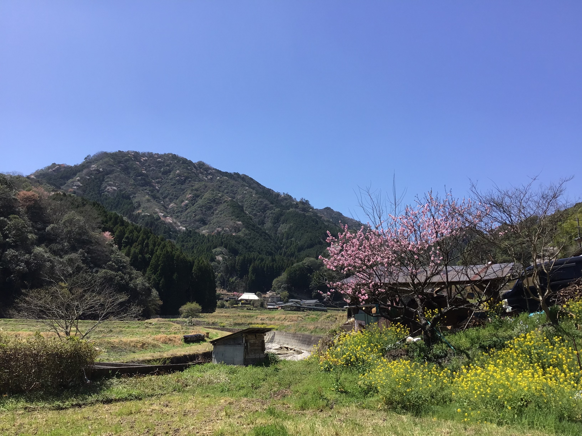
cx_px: 291
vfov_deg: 45.4
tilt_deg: +13.3
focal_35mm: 31
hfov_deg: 58.4
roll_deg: -1.6
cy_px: 218
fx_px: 521
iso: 25
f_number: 2.4
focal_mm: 3.3
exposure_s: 1/1006
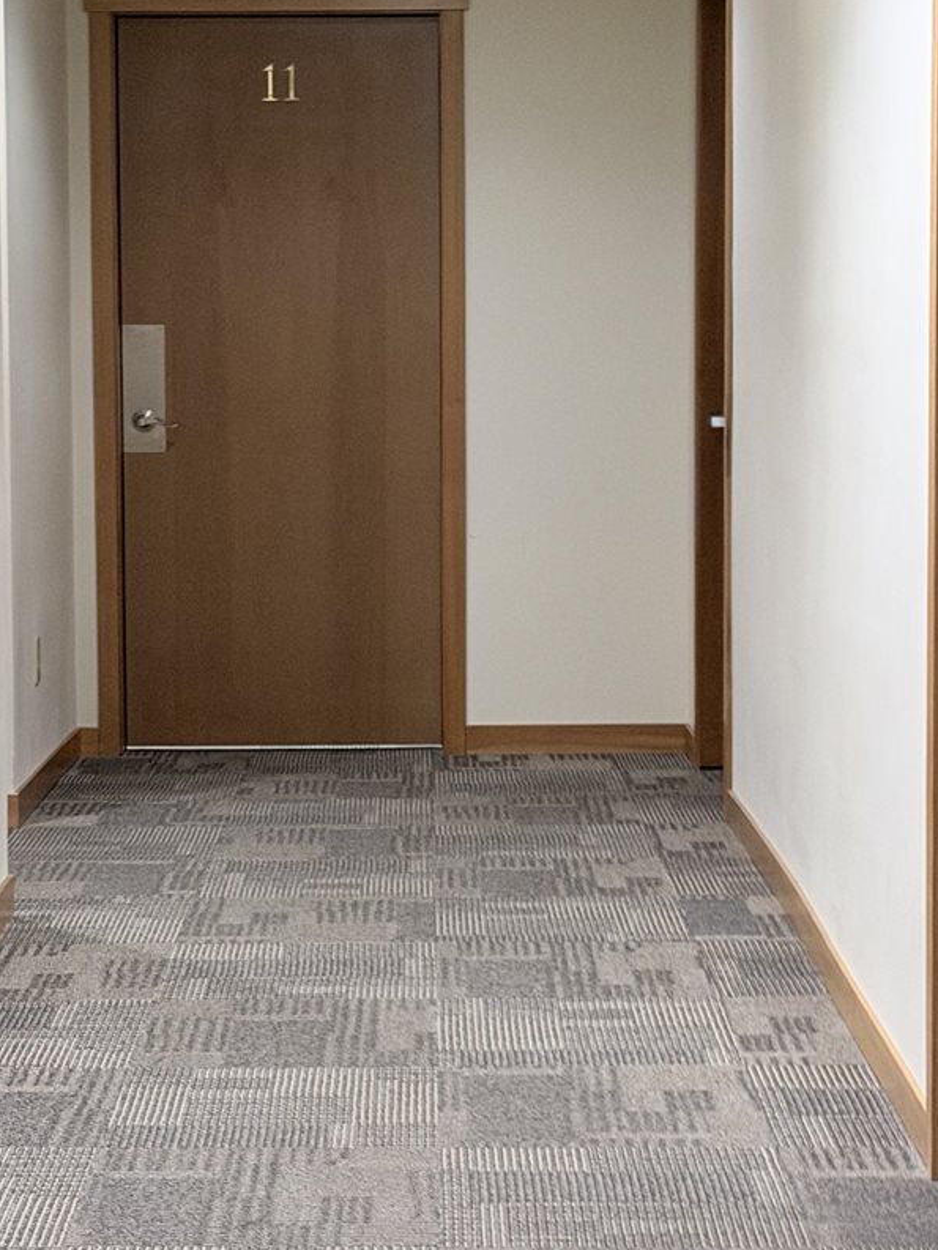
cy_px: 572
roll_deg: +0.1
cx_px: 426
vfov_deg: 21.1
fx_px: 3359
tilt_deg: -3.6
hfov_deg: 15.9
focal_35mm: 93
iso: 640
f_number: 1.78
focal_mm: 6.76
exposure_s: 1/30
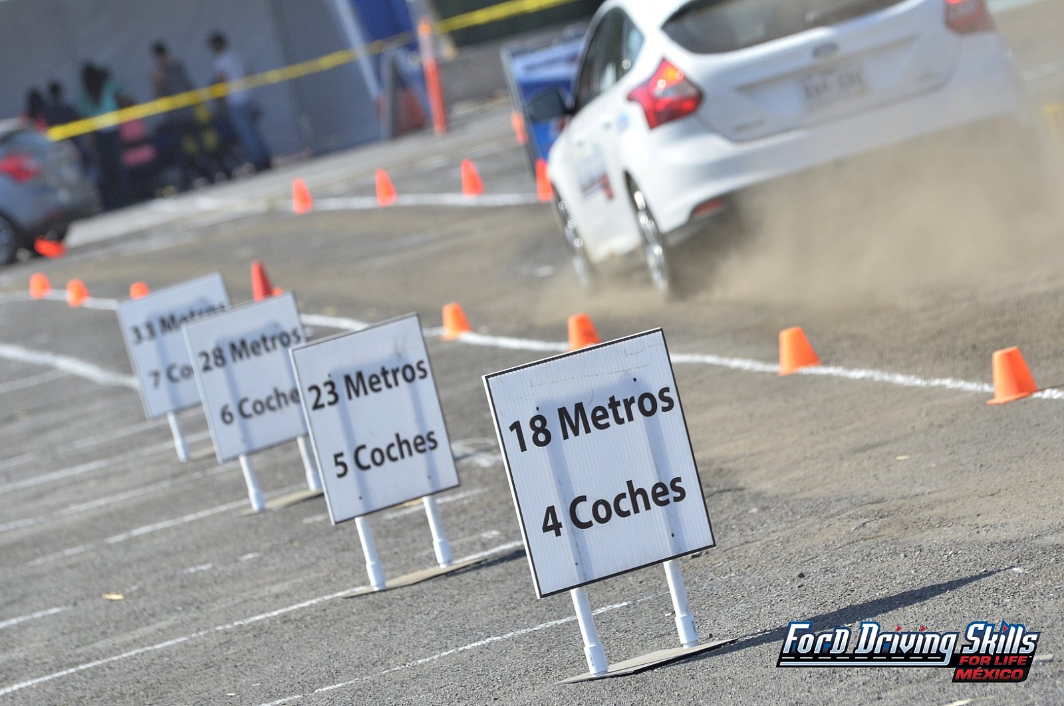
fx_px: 7302
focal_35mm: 248
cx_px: 532
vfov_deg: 5.5
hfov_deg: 8.3
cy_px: 353
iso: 640
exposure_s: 1/2500
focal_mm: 165
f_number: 5.6
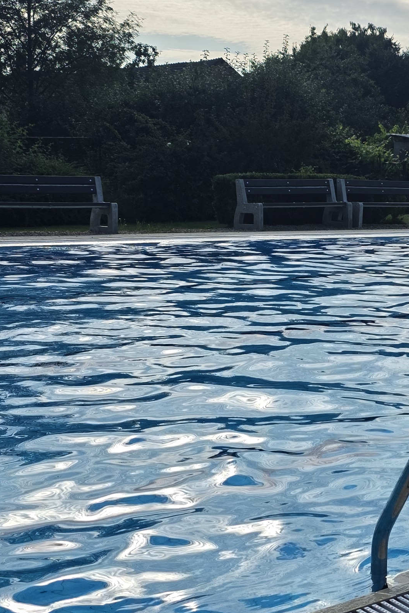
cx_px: 396
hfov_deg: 21.9
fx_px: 1023
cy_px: 278
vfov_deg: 33.4
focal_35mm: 60
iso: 80
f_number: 1.7
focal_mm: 6.3
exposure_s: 1/7944
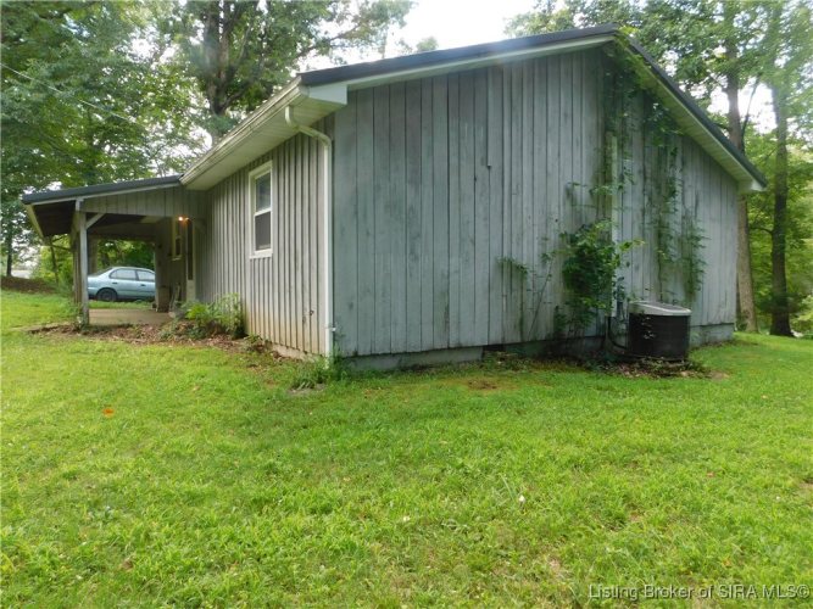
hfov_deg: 73.9
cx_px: 406
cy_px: 304
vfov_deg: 58.9
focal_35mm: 23
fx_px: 540
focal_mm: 4
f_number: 3
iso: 125
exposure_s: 1/100
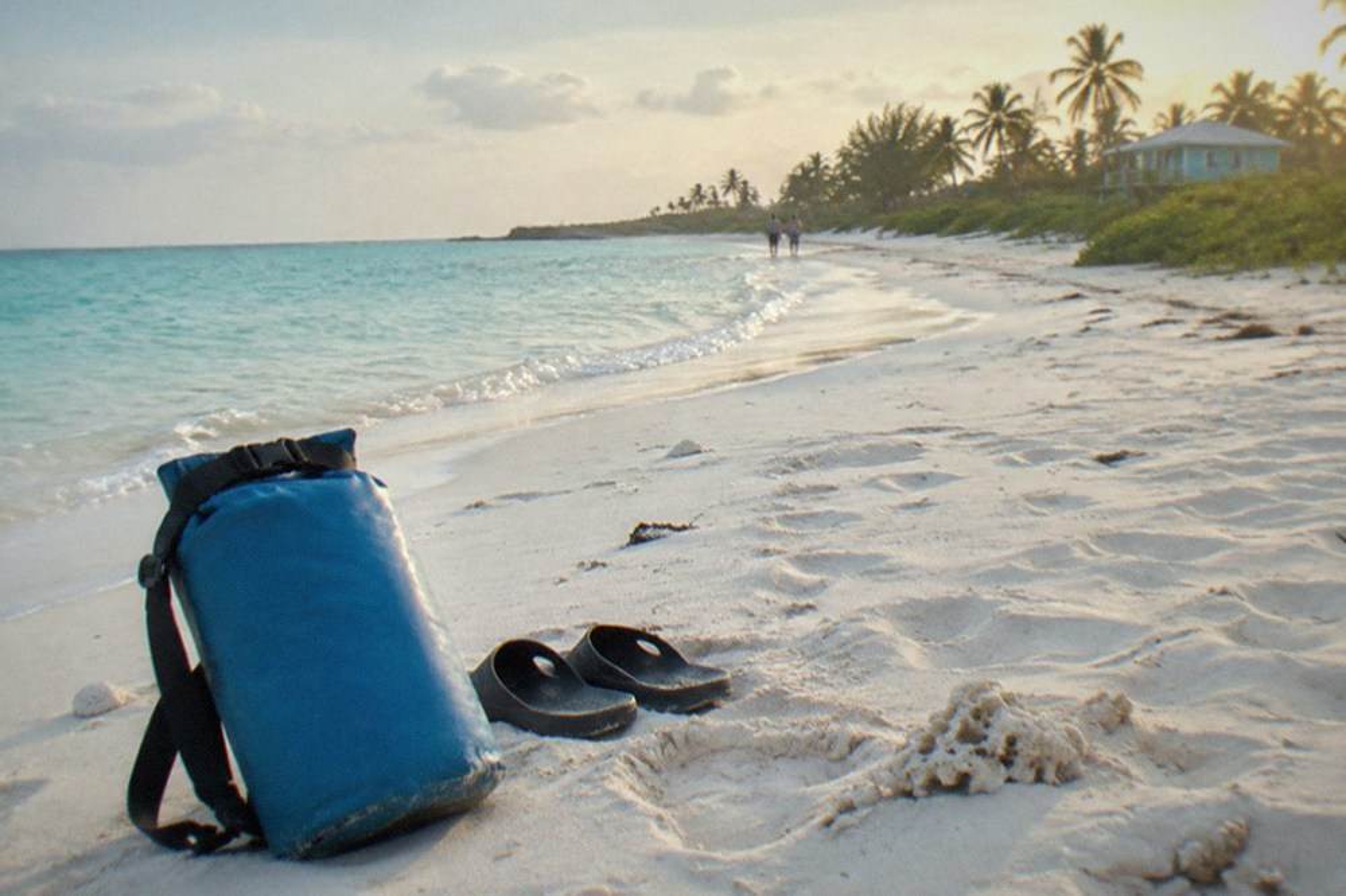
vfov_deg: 19.4
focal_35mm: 70
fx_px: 2616
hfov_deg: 28.9
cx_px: 673
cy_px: 448
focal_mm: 70
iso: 160
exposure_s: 1/400
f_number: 8
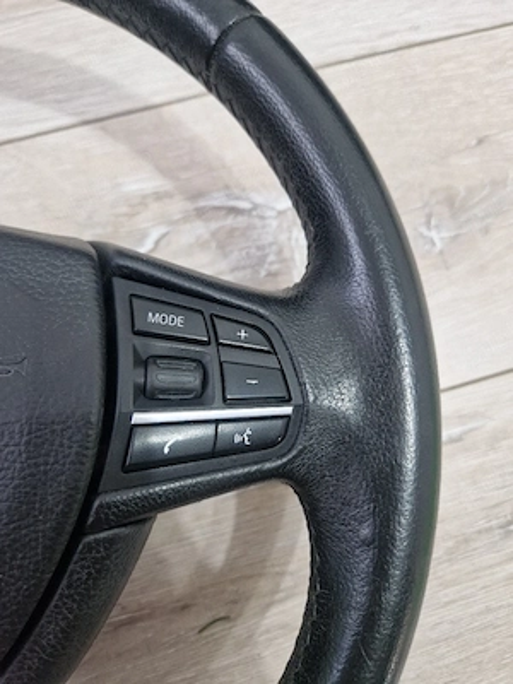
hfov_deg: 58.9
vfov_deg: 73.9
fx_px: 454
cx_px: 256
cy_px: 342
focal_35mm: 23
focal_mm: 5.4
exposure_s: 1/100
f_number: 1.8
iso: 80
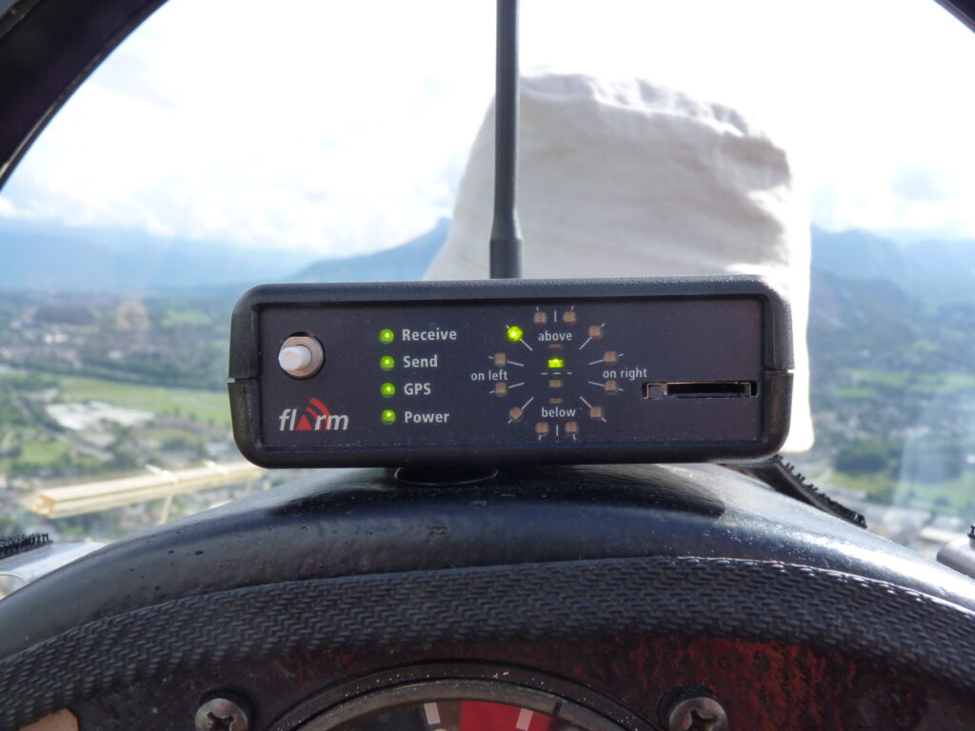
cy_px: 366
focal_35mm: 32
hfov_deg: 56.8
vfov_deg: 44.2
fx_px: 901
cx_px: 488
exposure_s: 1/200
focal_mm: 5.6
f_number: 4.5
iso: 125
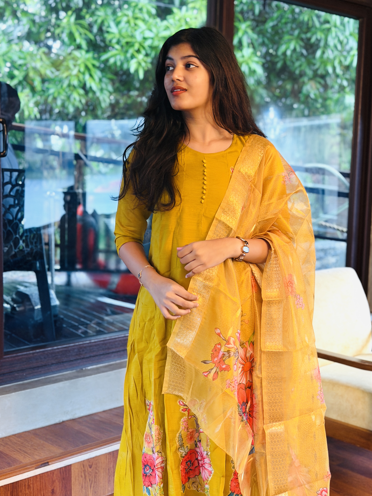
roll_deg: -2.1
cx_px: 197
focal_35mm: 54
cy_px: 276
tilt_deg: -7.7
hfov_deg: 27.0
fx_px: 774
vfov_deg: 35.5
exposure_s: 1/33
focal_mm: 6.76
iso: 500
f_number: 1.78
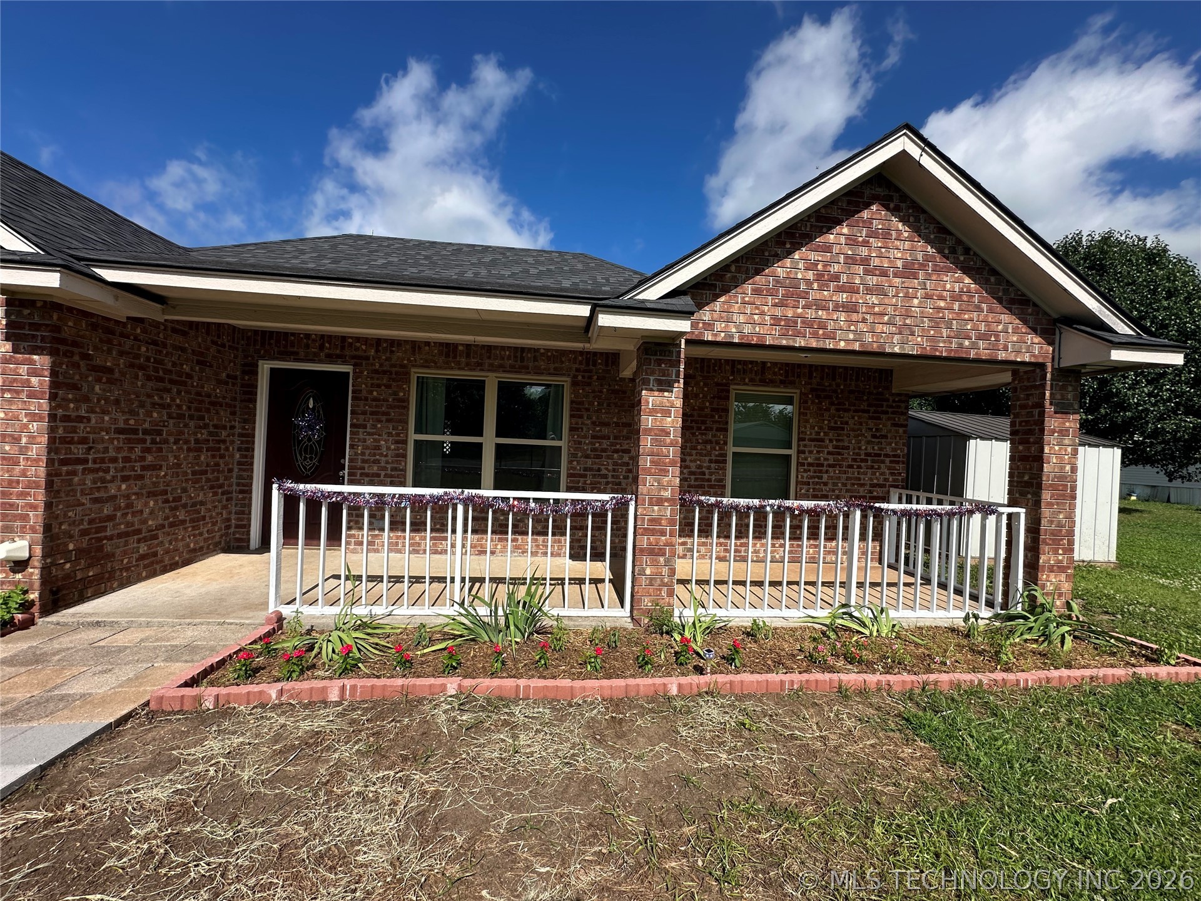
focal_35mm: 14
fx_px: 486
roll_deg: -2.2
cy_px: 450
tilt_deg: -1.0
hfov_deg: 102.1
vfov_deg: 85.7
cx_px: 600
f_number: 2.2
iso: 50
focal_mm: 2.22
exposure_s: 1/2398
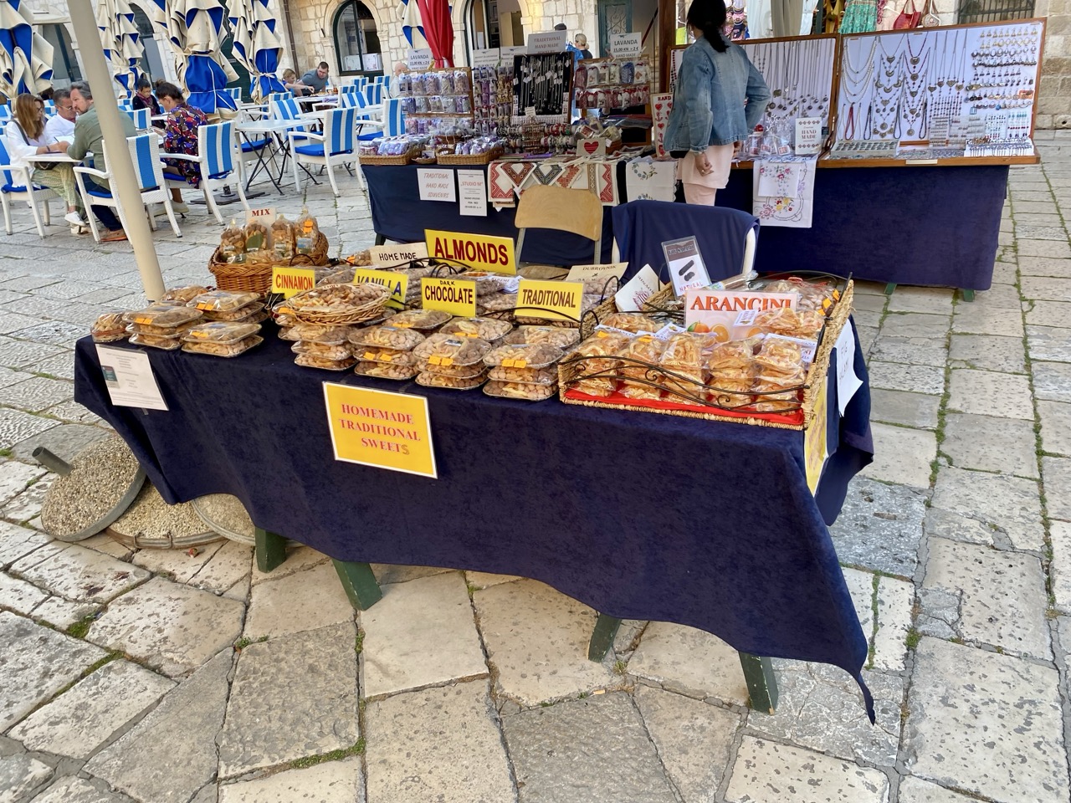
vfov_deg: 53.1
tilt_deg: -21.9
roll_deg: +4.8
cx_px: 536
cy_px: 402
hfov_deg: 67.3
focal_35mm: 26
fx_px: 804
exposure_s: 1/121
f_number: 1.8
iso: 50
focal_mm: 4.25
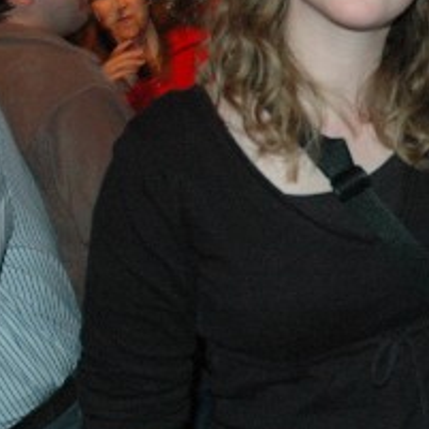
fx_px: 1024
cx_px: 399
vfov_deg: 23.6
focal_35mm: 73
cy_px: 152
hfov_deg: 23.0
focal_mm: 18
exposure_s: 1/60
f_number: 4
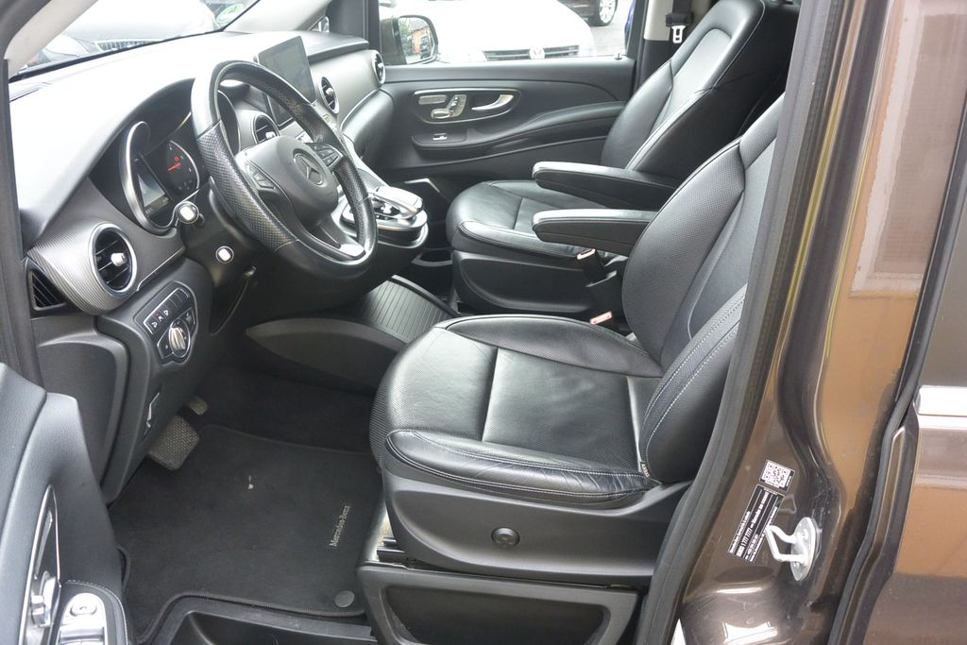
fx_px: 725
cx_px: 484
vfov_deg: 47.9
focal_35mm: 27
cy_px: 322
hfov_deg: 67.4
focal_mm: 10
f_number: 3.5
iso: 400
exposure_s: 1/125
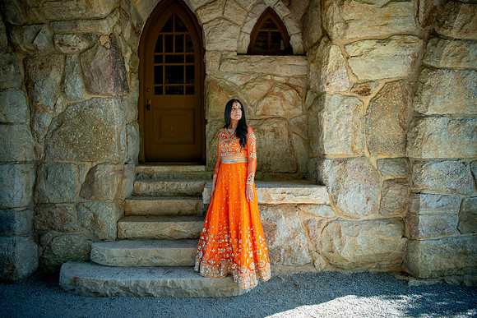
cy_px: 156
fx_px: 333
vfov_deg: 51.0
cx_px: 238
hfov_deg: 71.2
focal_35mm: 25
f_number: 2.8
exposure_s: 1/320
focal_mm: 24
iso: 160
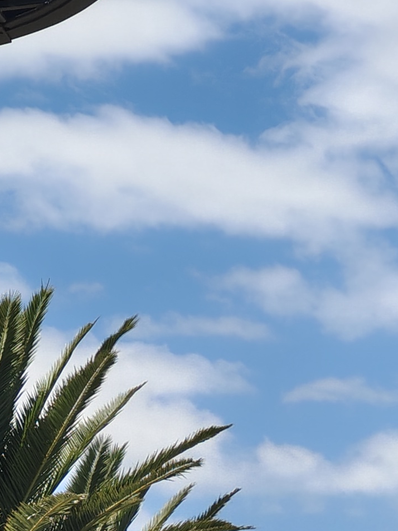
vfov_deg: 6.4
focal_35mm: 301
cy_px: 1099
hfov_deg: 4.9
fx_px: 4617
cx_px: 434
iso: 71
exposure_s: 1/831
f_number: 2.55
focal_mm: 13.3
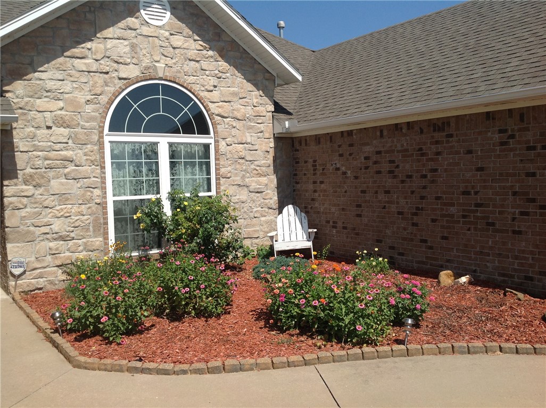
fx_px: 551
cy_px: 204
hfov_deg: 52.7
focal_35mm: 35
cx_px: 273
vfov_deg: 40.6
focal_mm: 4.28
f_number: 2.4
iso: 50
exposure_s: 1/2160
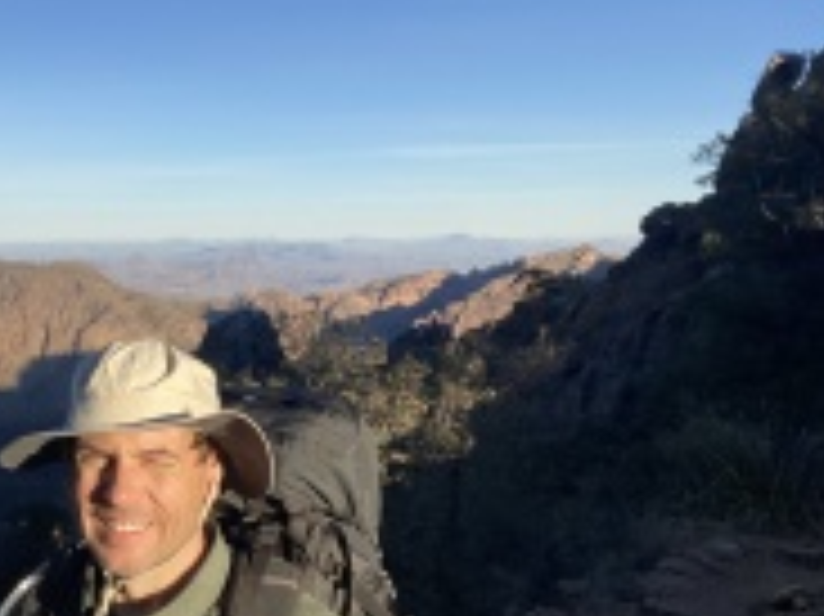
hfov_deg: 38.5
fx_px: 1094
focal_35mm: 46
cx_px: 86
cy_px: 526
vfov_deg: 30.4
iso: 25
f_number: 2.2
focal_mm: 2.71
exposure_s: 1/871
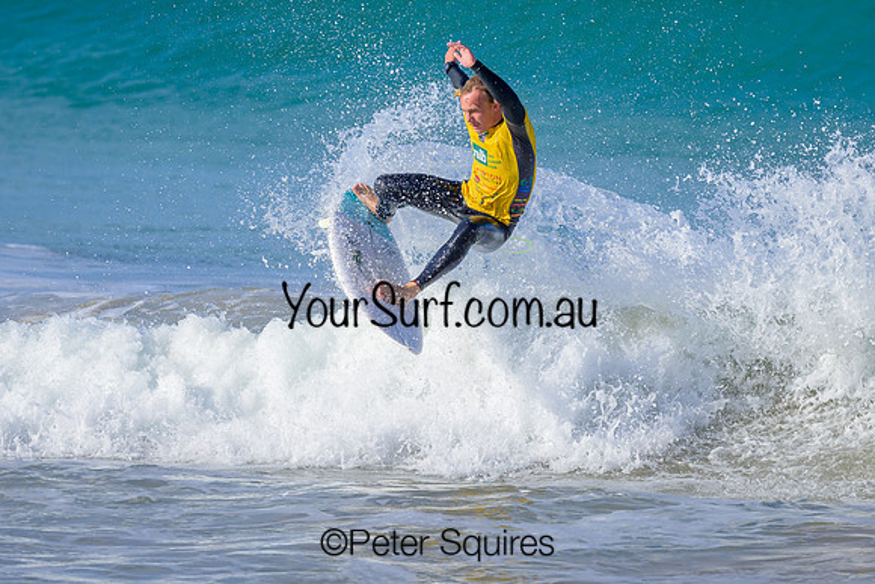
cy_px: 183
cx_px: 481
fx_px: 26702
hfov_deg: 1.9
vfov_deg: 1.3
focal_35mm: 1098
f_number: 6.3
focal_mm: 800
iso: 320
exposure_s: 1/2000
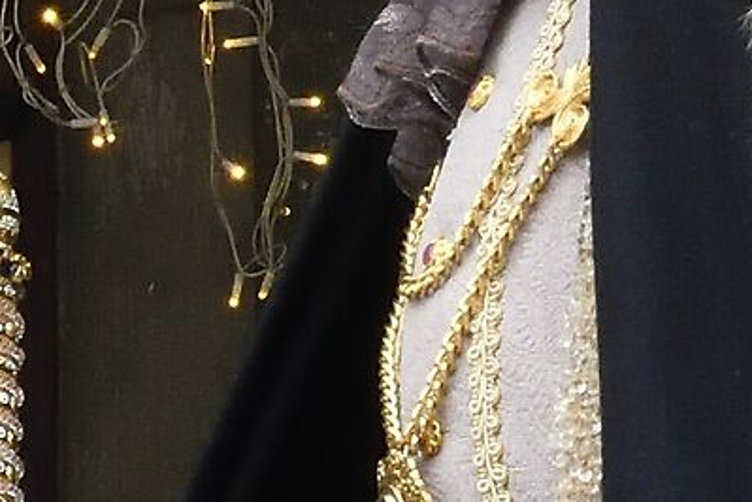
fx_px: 6601
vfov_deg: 4.3
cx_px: -1038
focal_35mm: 316
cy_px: 536
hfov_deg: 6.2
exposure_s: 1/250
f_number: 20
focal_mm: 35
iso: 2800
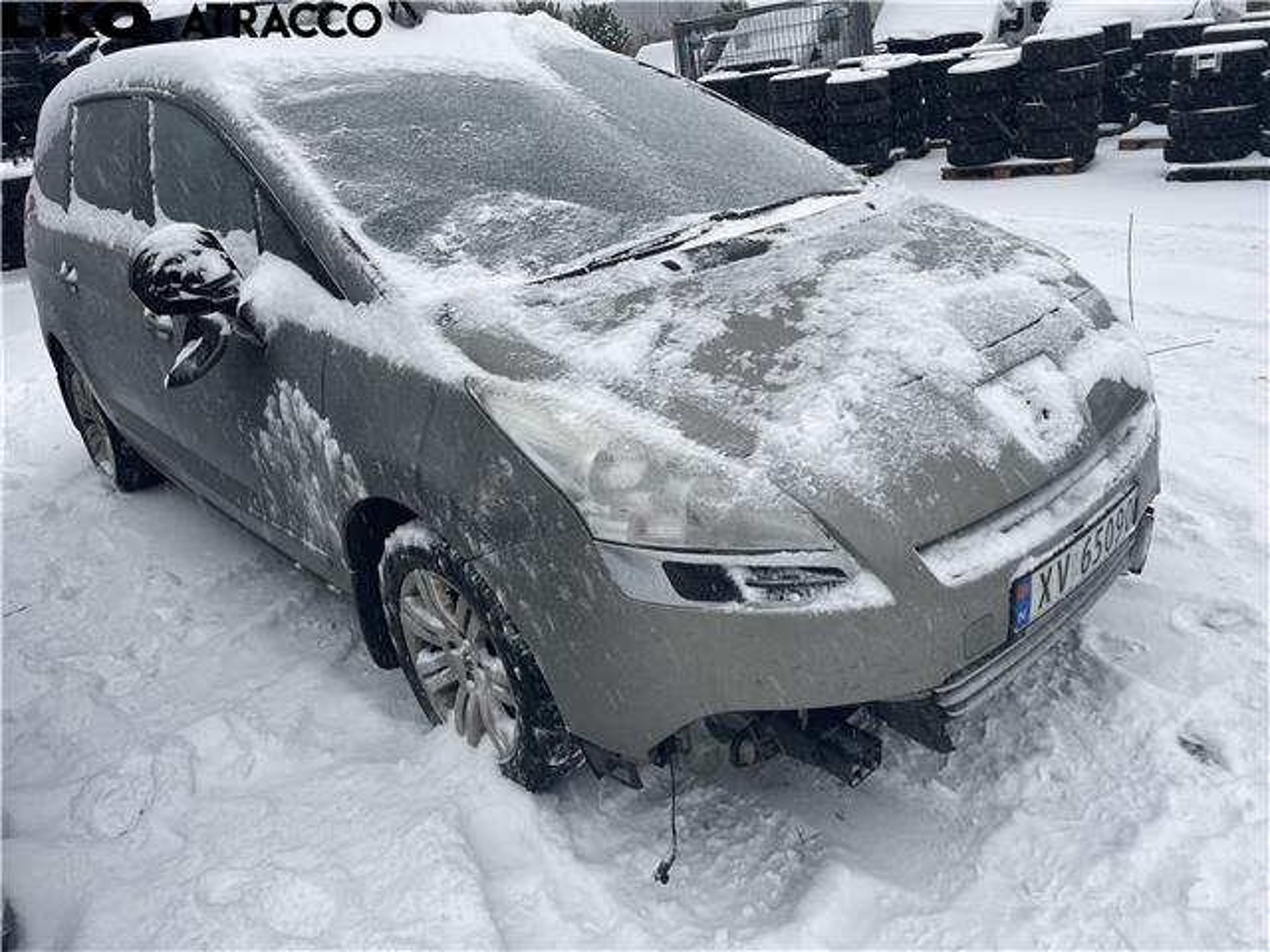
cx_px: 635
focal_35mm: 26
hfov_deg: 67.3
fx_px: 954
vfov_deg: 53.1
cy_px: 476
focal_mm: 4.2
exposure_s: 1/125
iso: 32
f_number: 1.6
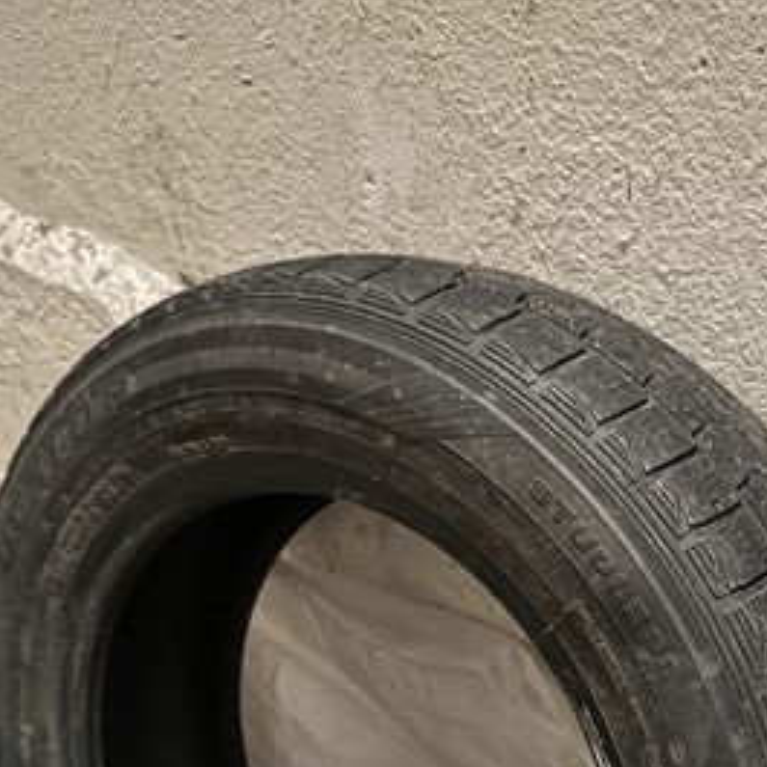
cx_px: 493
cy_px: 671
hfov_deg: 41.5
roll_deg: -0.6
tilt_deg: -43.4
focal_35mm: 40
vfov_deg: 39.2
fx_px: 1003
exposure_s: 1/18
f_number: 1.78
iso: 2000
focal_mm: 6.86
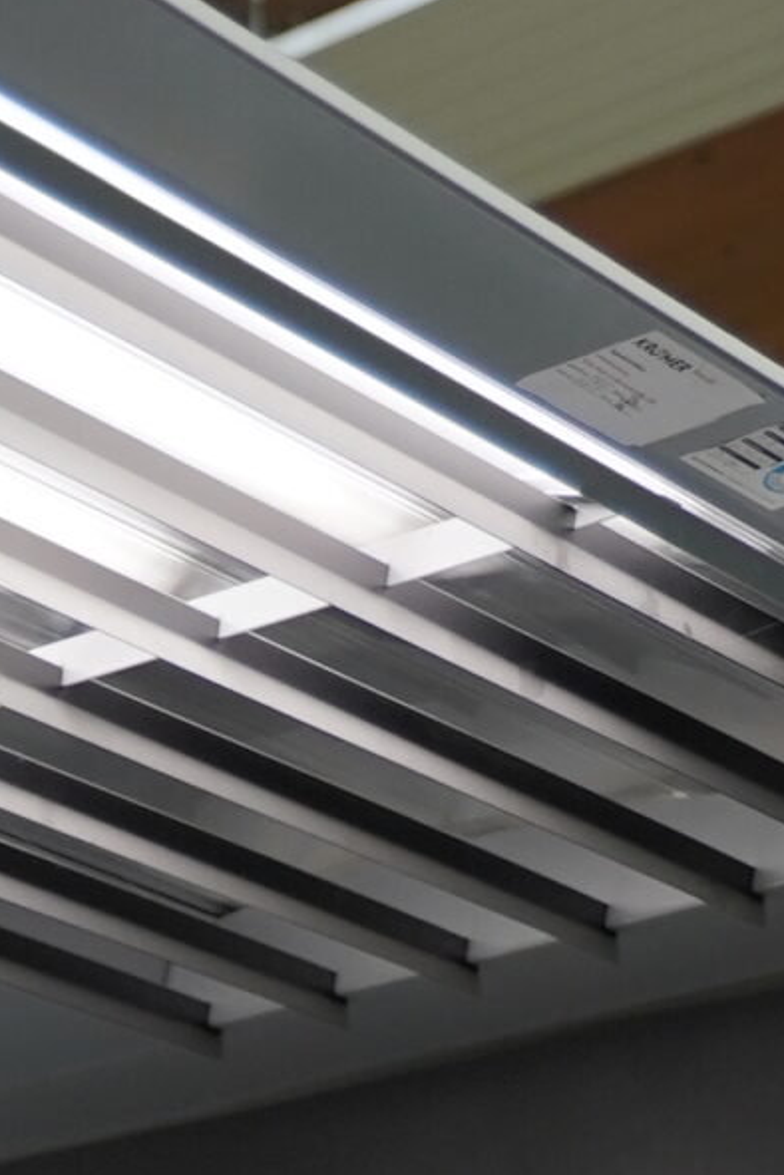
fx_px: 5096
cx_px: -377
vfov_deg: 11.7
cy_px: 2439
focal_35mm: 156
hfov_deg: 8.6
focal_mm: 24
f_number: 2.8
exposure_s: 1/200
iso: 320
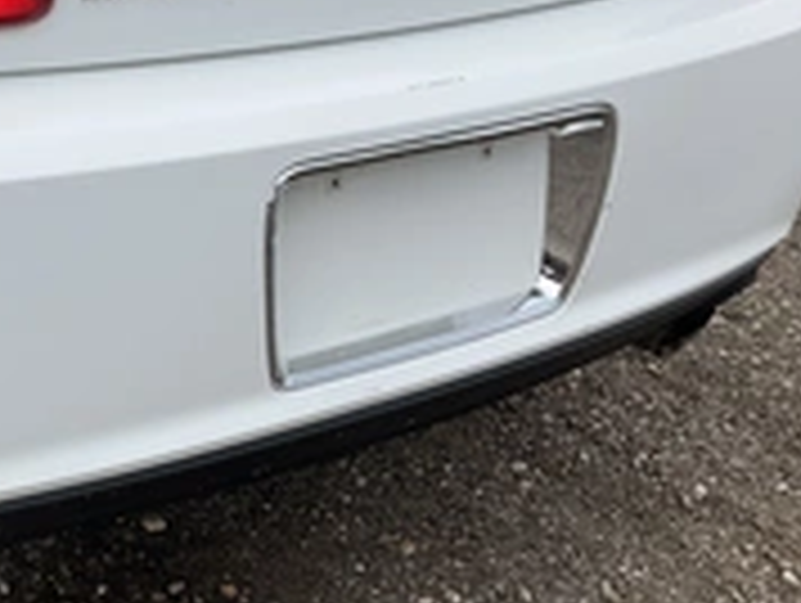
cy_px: 288
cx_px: 180
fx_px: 1506
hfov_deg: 29.2
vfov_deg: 22.6
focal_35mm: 65
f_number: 1.8
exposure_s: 1/929
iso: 25
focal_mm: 3
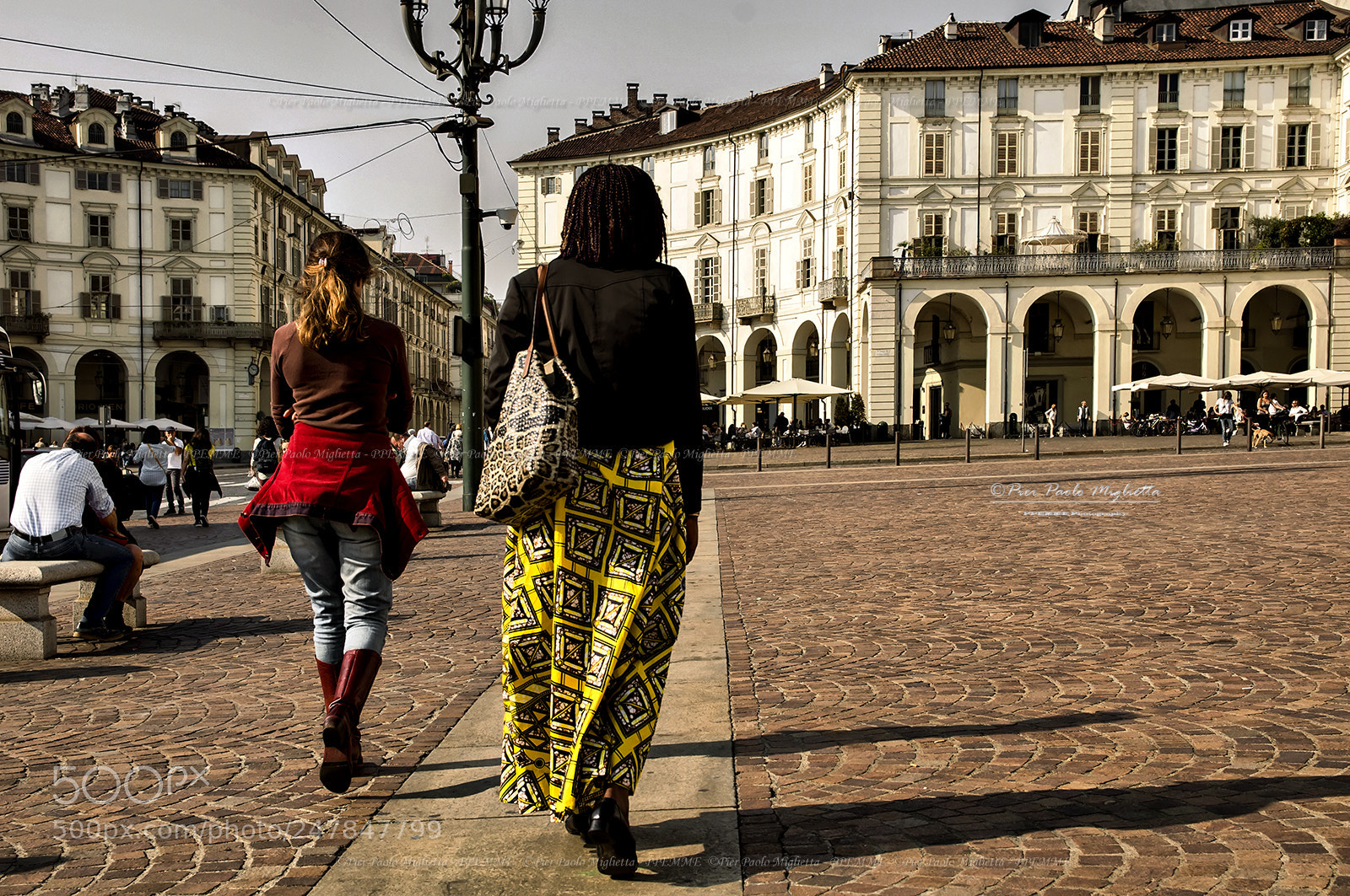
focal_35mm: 51
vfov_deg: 26.4
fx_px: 1910
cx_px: 675
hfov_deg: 38.9
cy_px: 448
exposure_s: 1/500
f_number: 8
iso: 250
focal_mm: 34
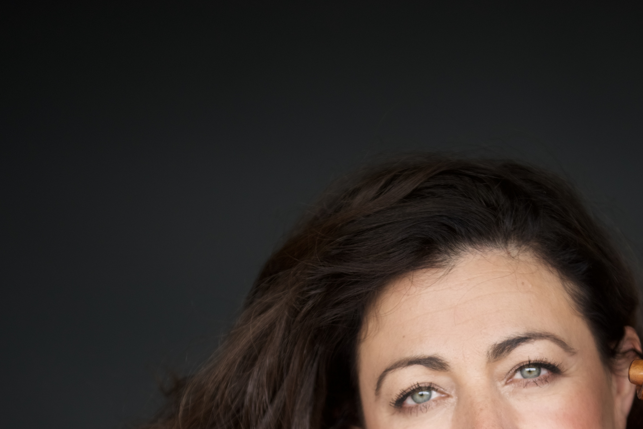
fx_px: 1805
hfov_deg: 20.1
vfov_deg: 13.4
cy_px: 442
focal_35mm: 101
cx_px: 445
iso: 250
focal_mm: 48
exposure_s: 1/400
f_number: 2.8
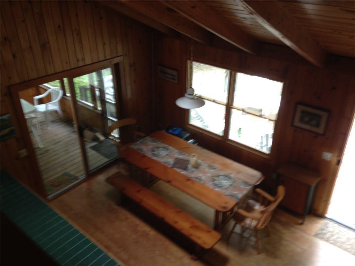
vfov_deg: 42.9
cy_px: 133
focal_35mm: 33
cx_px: 178
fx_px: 338
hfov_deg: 55.4
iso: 64
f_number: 2.4
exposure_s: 1/20
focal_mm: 4.12
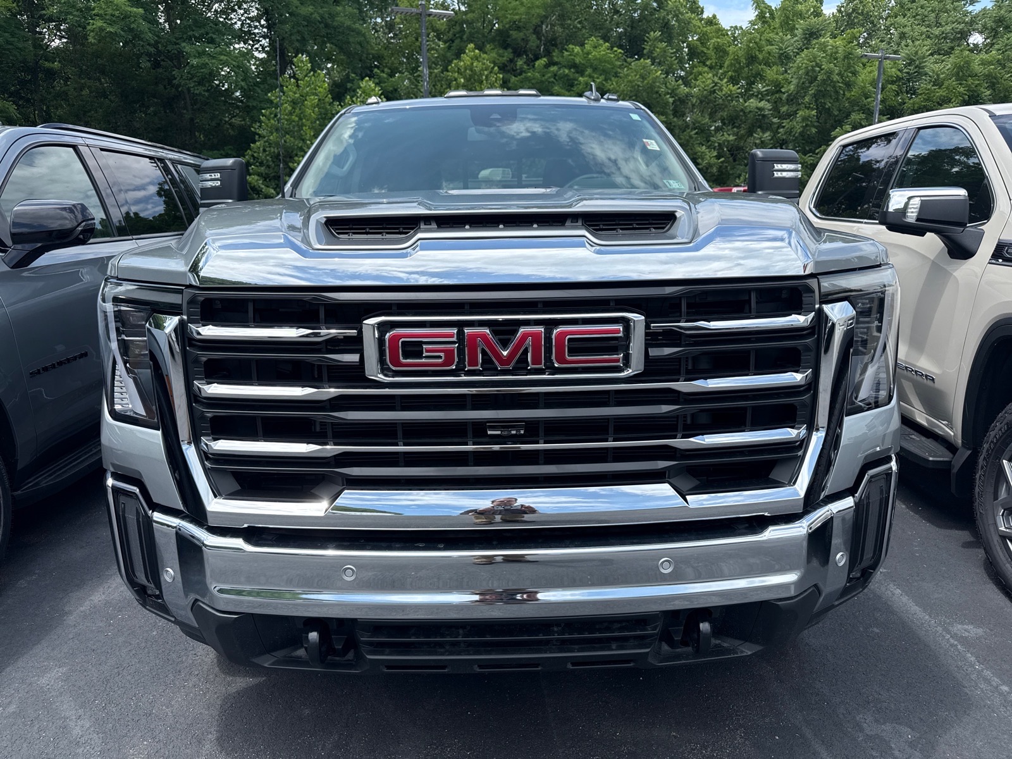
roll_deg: +0.3
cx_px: 506
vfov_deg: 56.8
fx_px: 702
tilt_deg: -12.8
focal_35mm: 24
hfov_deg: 71.6
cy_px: 380
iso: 100
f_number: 1.78
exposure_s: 1/3021
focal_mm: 6.76
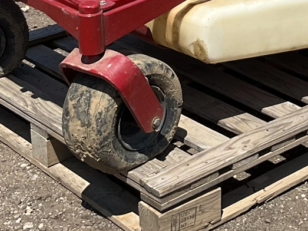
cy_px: -83
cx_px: 355
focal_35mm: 111
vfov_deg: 12.8
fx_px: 987
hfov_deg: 17.0
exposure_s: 1/1912
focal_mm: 3
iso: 25
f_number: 1.8
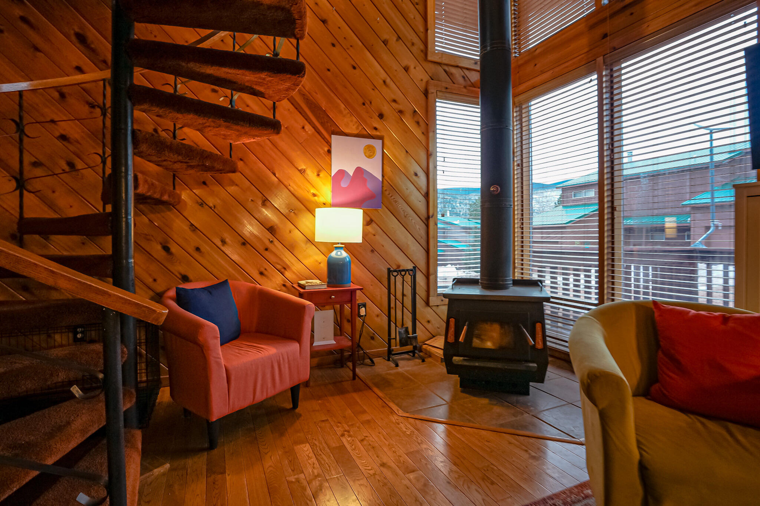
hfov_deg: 96.7
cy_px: 253
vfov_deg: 73.7
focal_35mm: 16
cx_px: 380
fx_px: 338
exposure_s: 1/2
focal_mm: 16
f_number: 13
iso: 400
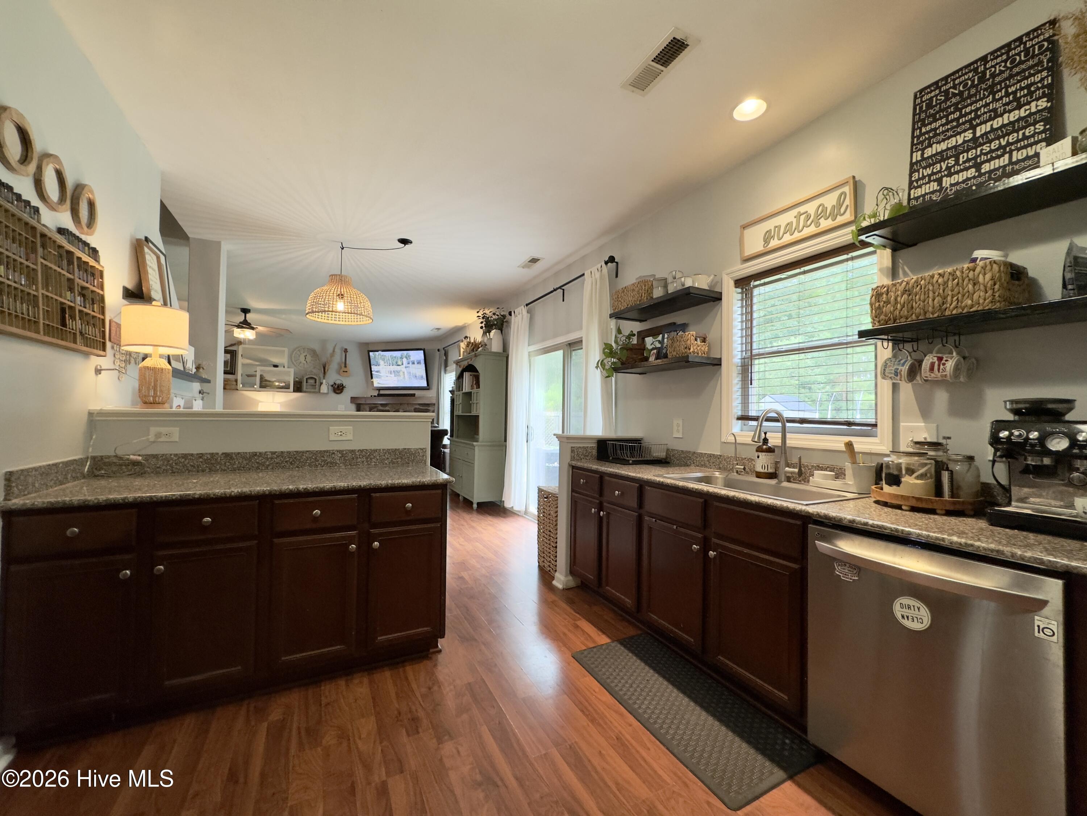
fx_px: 440
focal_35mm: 14
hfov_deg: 102.1
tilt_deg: +0.0
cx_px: 544
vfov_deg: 85.7
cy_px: 408
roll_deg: -1.2
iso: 200
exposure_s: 1/60
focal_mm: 2.22
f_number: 2.2
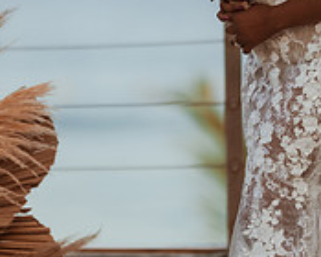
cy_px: -26
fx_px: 3981
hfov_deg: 4.6
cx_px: 86
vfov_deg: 3.7
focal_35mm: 419
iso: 250
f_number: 1.8
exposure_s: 1/3200
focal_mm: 135
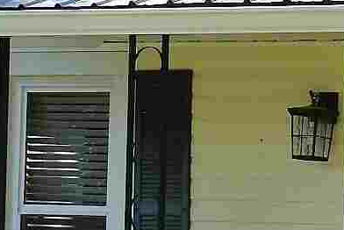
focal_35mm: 390
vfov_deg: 3.5
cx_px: 690
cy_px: 138
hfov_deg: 5.2
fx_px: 3729
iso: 400
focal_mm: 34
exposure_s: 1/320
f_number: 10
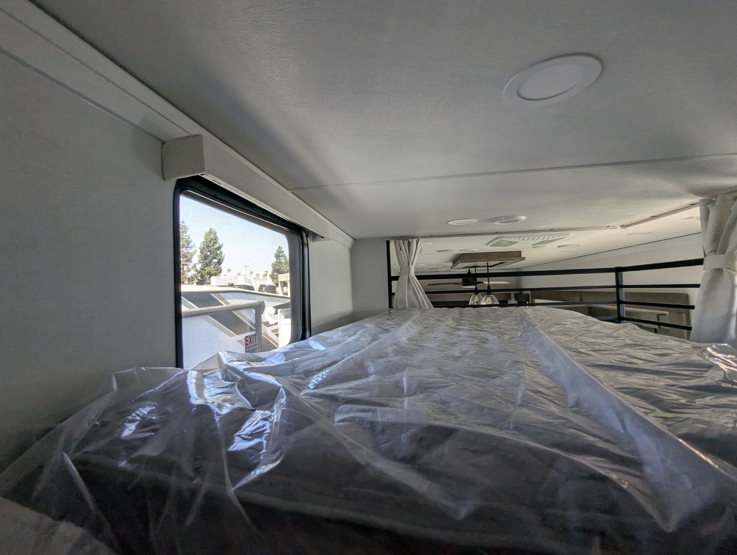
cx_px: 368
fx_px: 341
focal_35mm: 16
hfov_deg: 94.4
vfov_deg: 78.2
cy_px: 278
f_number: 2.2
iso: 96
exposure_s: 1/90.3
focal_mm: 2.35
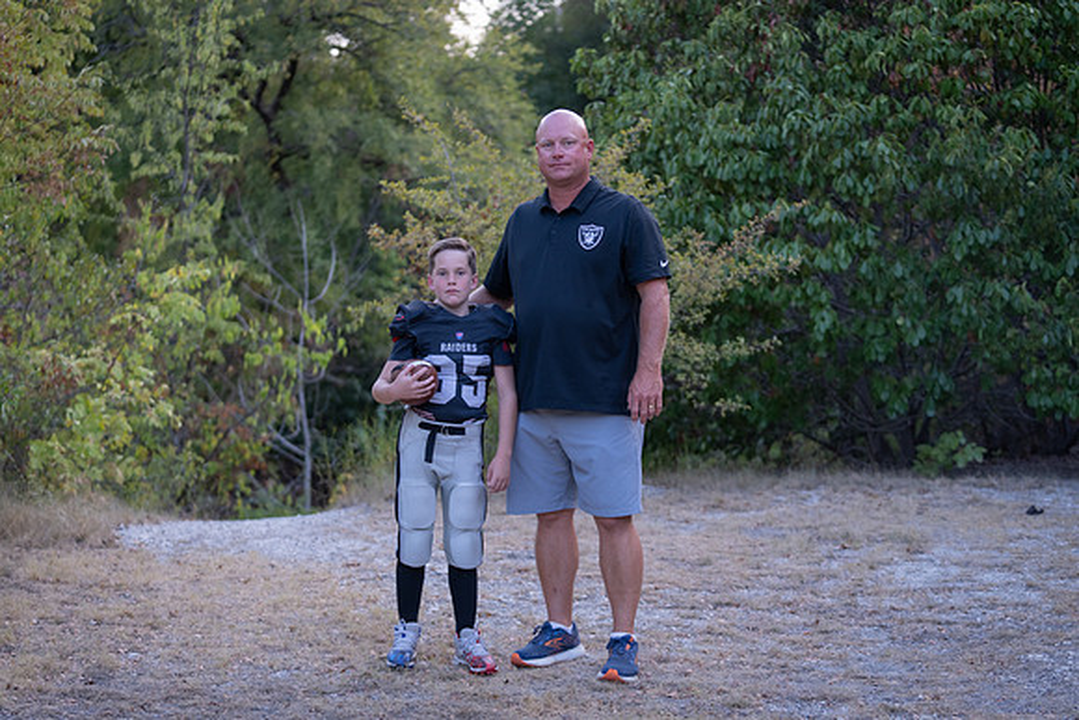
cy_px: 360
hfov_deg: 28.8
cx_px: 540
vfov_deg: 19.5
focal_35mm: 70
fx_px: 2098
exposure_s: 1/320
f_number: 2.8
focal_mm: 70
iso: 640
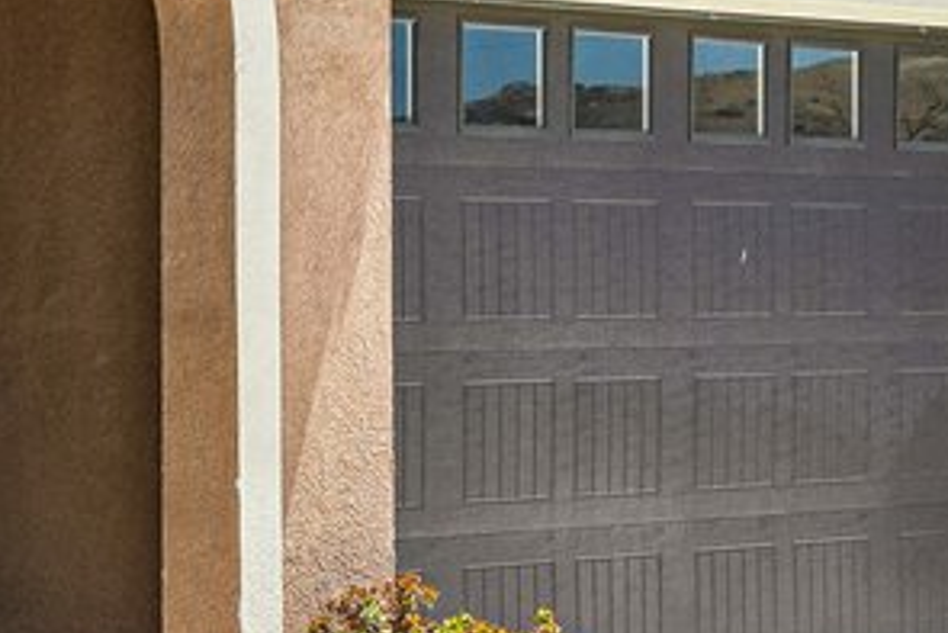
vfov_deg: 13.1
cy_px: 137
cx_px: -675
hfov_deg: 16.8
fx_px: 2740
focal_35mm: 104
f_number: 8
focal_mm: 15
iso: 100
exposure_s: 1/250
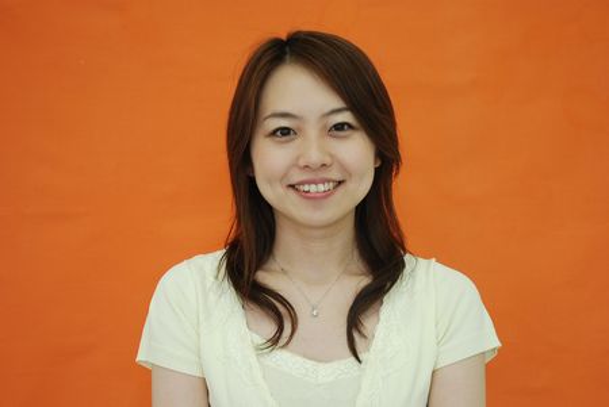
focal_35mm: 82
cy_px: 204
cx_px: 304
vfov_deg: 16.6
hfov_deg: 24.6
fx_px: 1397
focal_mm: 55
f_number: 4.5
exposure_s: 1/40
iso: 200
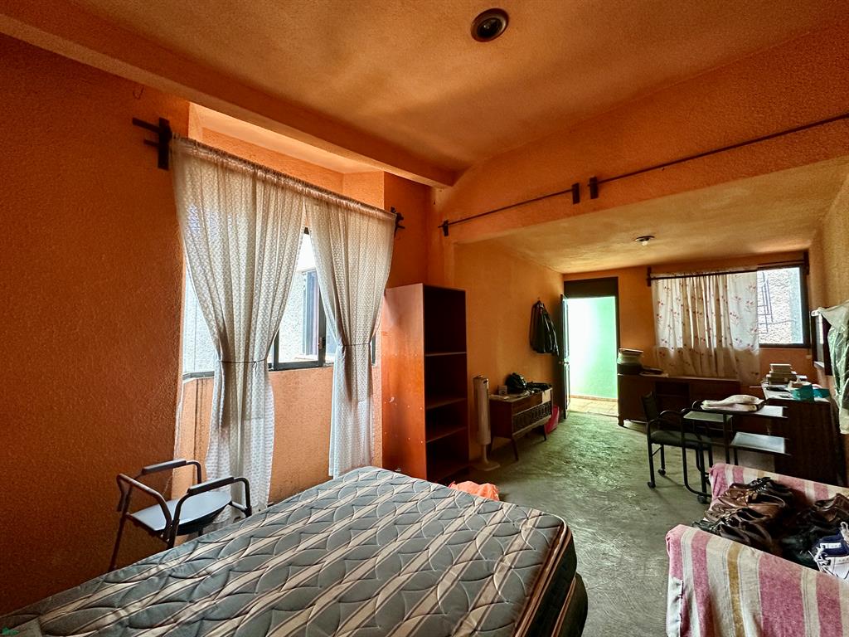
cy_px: 318
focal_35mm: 14
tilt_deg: +3.1
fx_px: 343
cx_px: 424
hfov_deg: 102.1
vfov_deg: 85.7
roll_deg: -0.4
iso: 320
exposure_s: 1/78
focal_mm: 2.22
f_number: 2.2
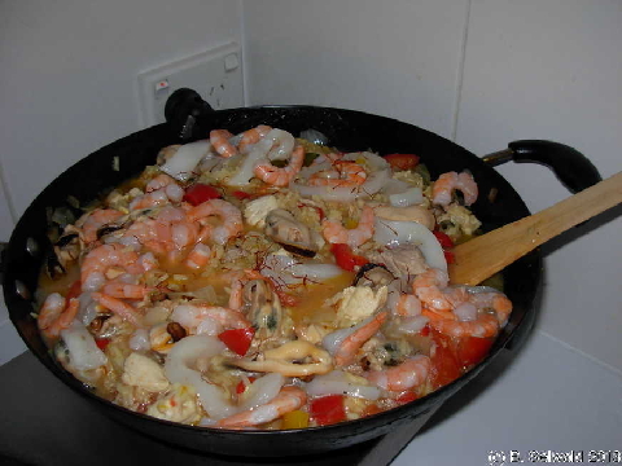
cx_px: 311
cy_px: 233
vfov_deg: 37.7
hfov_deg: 49.0
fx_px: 683
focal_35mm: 38
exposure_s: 1/22.6
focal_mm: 6.3
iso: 79
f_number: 2.9
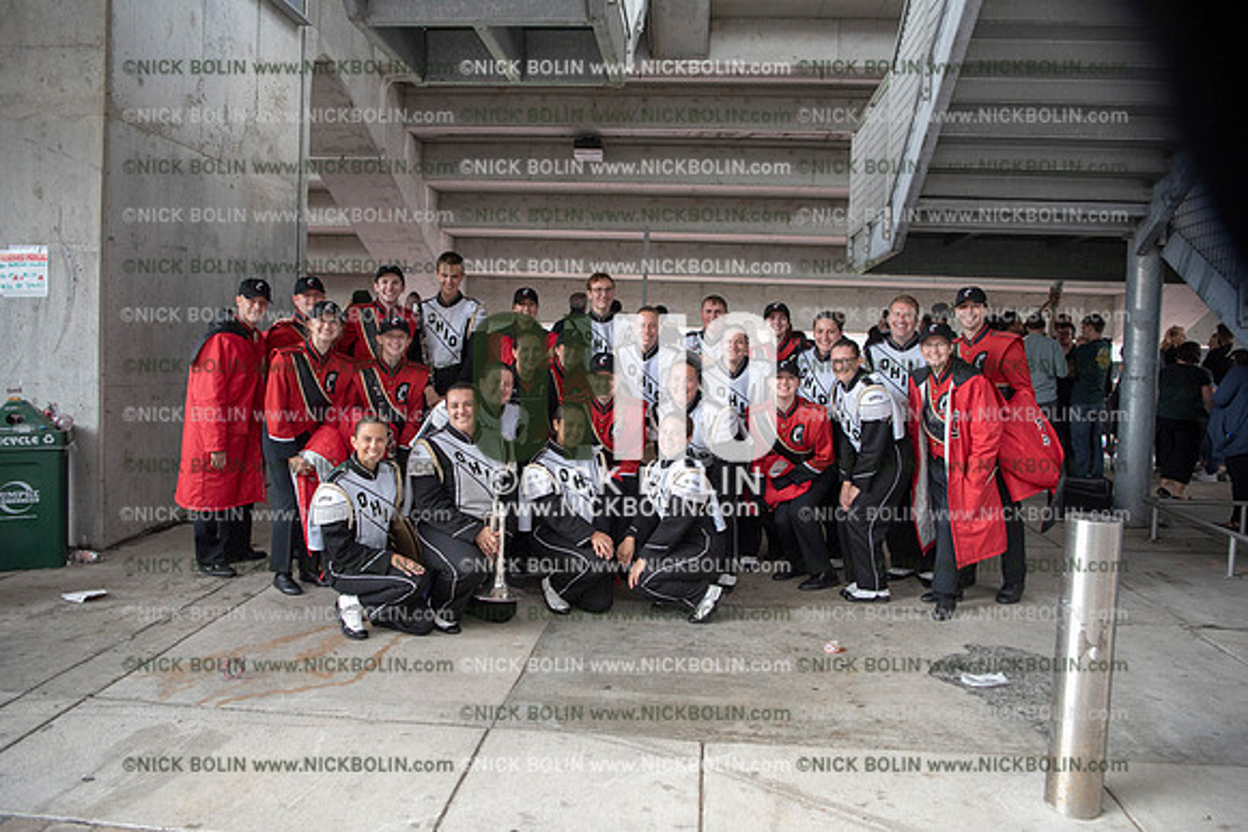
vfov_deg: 48.0
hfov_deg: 67.4
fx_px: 936
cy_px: 416
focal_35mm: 27
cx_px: 624
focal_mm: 27
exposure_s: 1/200
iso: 2000
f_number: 3.5
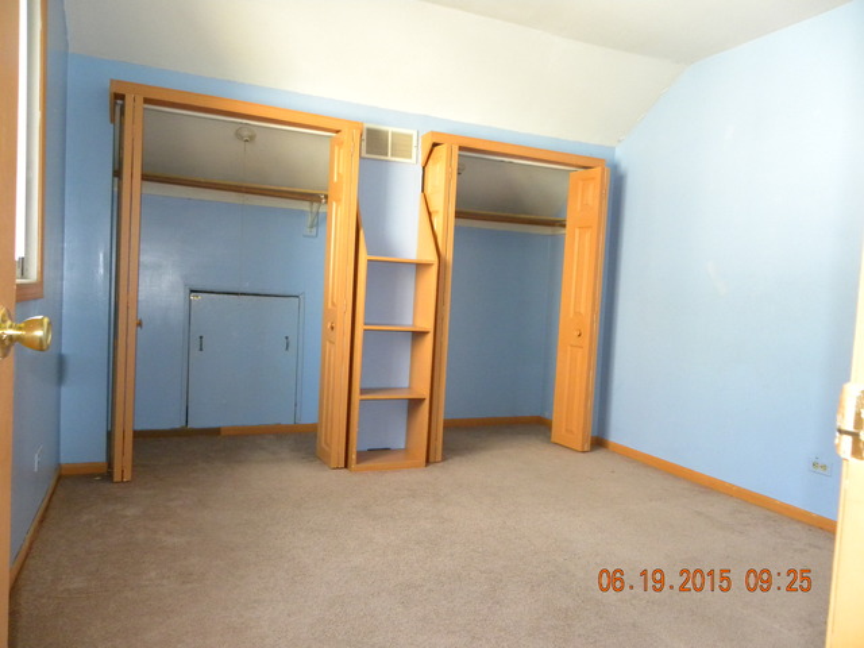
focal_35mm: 26
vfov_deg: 53.1
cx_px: 432
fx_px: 649
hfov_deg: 67.3
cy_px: 324
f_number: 2.8
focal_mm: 4.6
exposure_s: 1/93.8
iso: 400
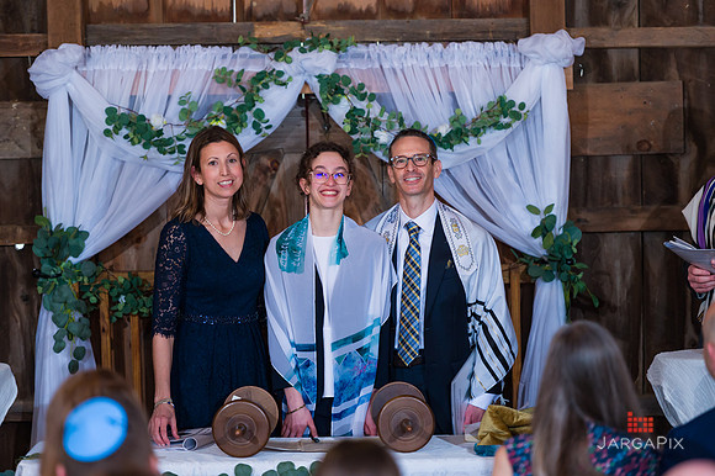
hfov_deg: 11.4
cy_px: 238
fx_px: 3573
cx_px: 358
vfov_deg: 7.6
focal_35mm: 180
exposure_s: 1/200
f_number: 3.2
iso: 1600
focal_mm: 180
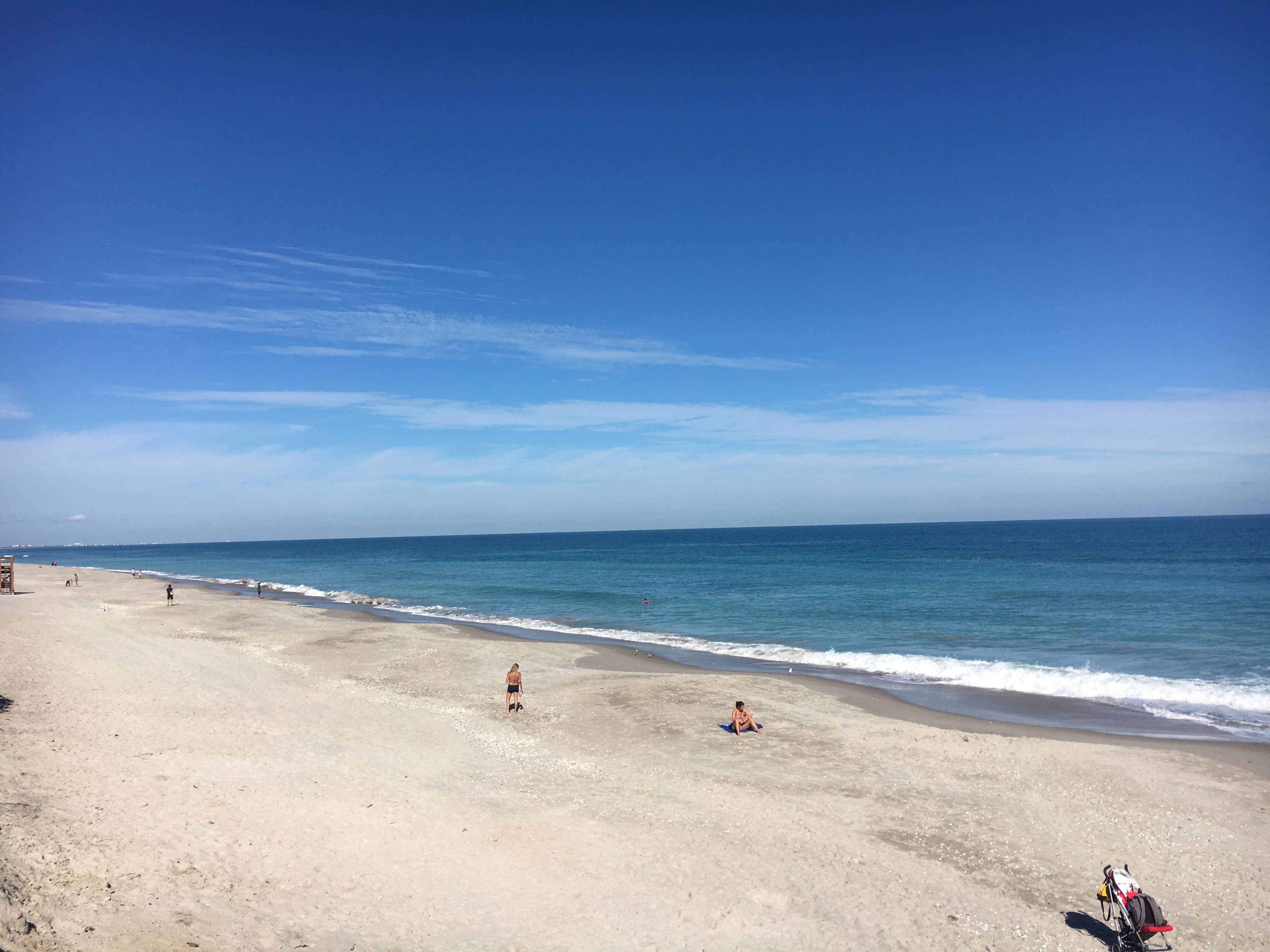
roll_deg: +3.5
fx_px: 1064
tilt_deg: +3.1
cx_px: 635
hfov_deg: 61.7
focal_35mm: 29
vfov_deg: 48.2
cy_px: 476
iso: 25
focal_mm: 4.15
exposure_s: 1/3846
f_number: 2.2
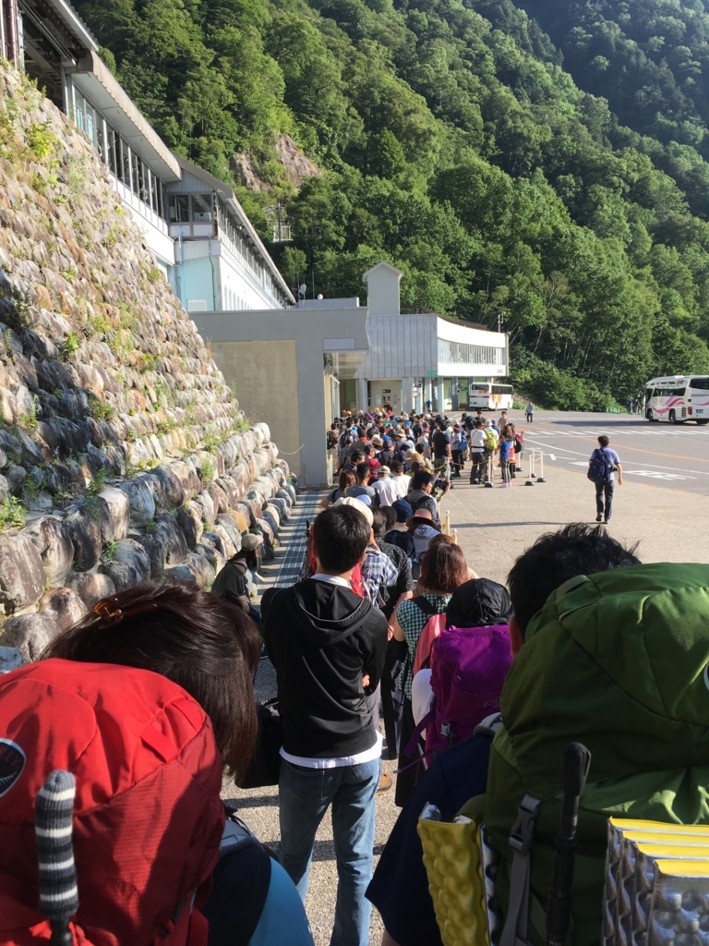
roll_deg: +3.3
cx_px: 354
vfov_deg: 61.7
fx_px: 792
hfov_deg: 48.2
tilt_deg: -9.0
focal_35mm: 29
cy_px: 473
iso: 25
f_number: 2.2
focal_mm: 4.15
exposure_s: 1/605
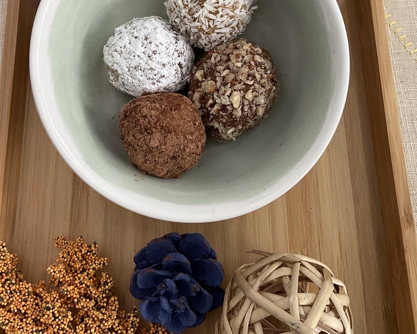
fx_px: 568
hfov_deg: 40.3
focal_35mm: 46
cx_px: 195
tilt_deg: -72.5
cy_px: 81
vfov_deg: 32.1
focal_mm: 3
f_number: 1.8
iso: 64
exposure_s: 1/75
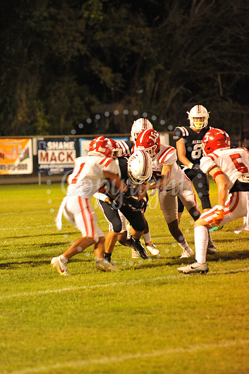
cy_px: 187
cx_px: 124
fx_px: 2077
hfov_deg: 6.9
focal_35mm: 200
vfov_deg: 10.3
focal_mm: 200
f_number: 5
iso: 5000
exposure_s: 1/160
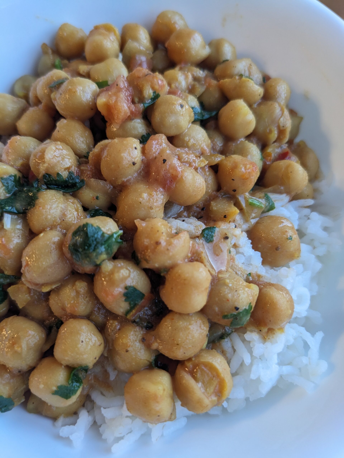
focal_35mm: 27
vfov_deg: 65.3
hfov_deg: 51.4
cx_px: 172
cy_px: 229
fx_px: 358
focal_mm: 4.38
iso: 85
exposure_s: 1/60
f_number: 1.73
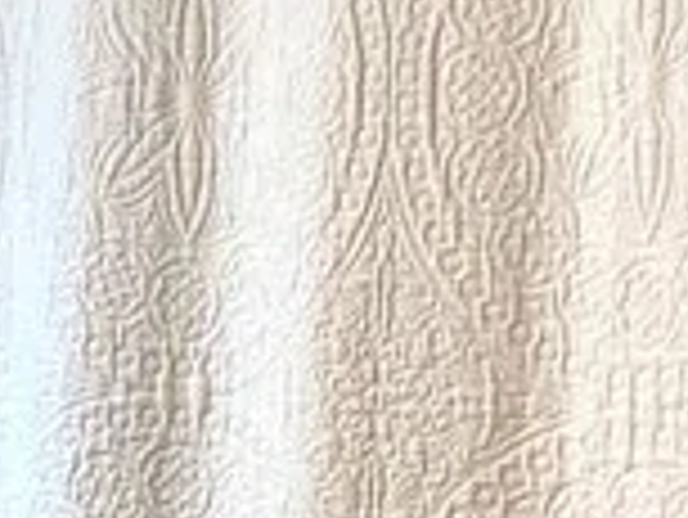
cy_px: 338
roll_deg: -0.4
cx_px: -1241
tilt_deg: -0.3
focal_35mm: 174
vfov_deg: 8.5
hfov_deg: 9.4
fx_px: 3461
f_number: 1.8
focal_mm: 4.25
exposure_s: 1/120
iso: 80
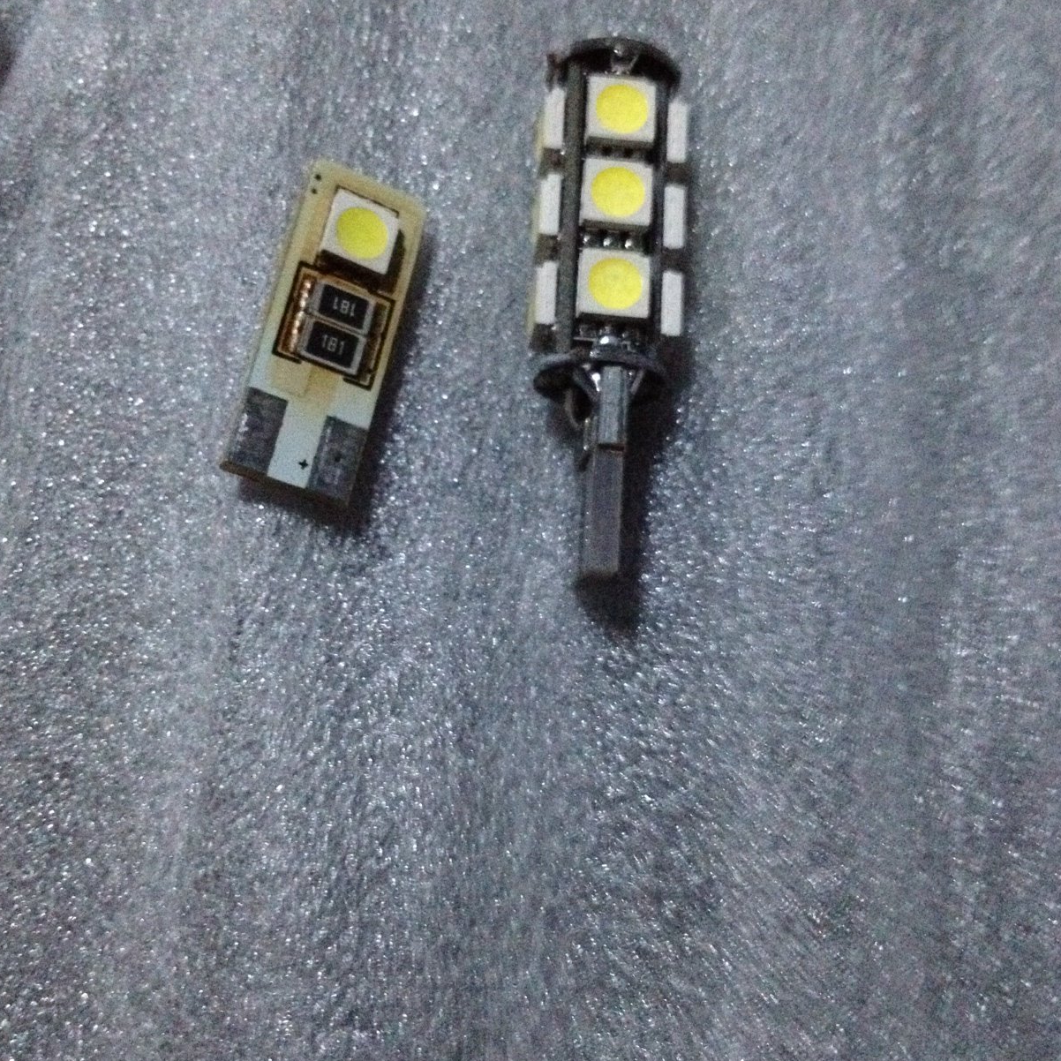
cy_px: 522
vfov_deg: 40.0
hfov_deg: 40.0
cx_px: 530
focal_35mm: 42
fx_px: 1456
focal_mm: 4.28
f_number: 2.4
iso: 800
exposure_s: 1/15
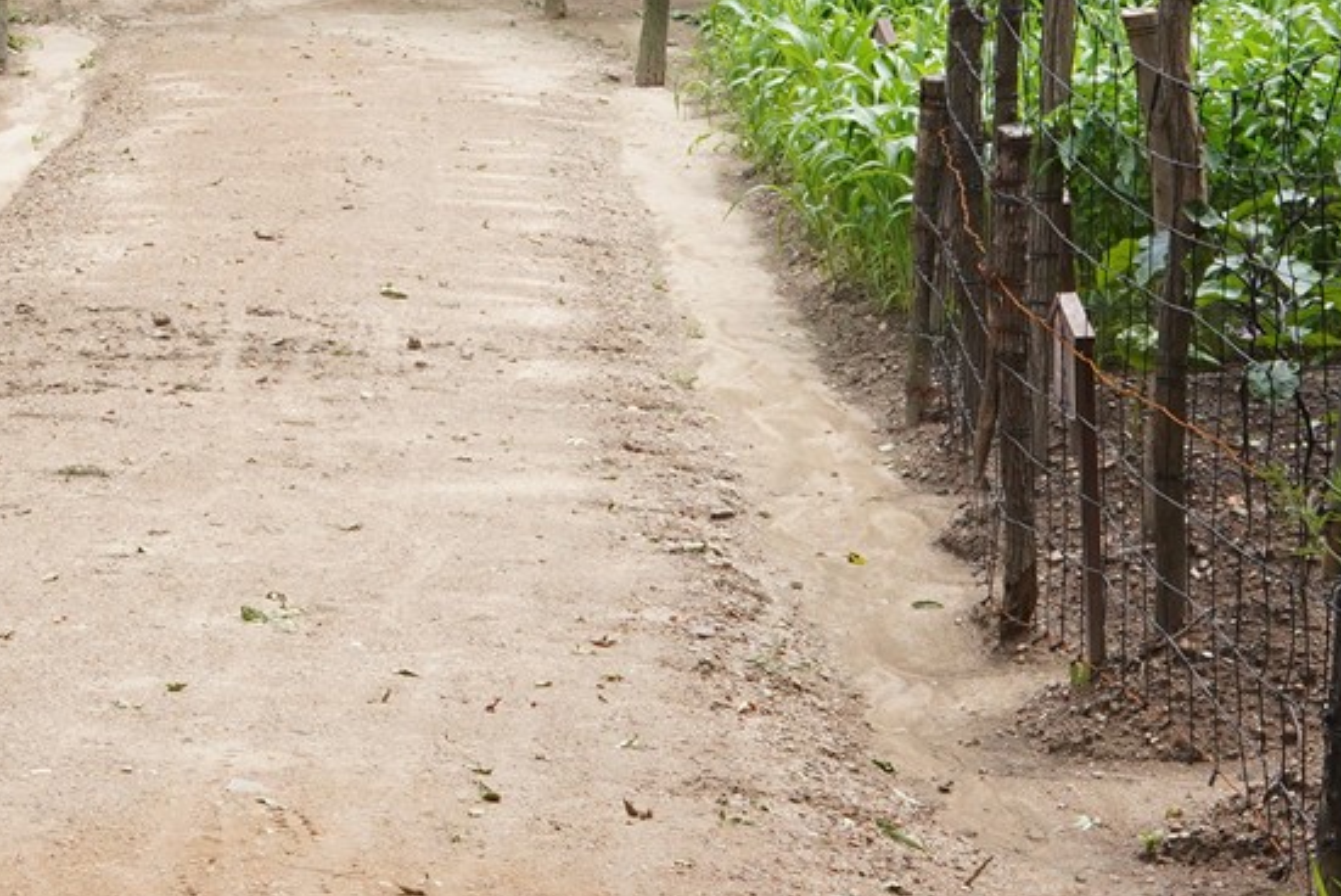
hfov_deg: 16.0
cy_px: -187
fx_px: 4733
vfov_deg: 10.6
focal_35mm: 127
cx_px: 224
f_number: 13
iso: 800
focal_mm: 35
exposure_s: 1/200
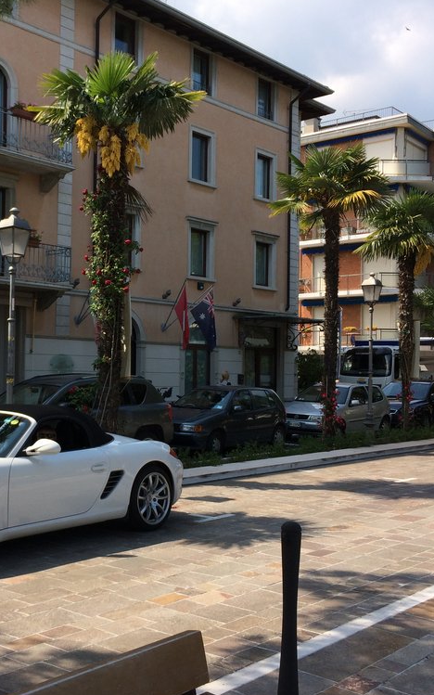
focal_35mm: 42
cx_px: 87
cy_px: 349
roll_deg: -0.5
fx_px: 795
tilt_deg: +2.3
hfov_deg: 29.8
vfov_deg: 47.2
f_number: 2.2
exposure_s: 1/1282
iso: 32
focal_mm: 4.15
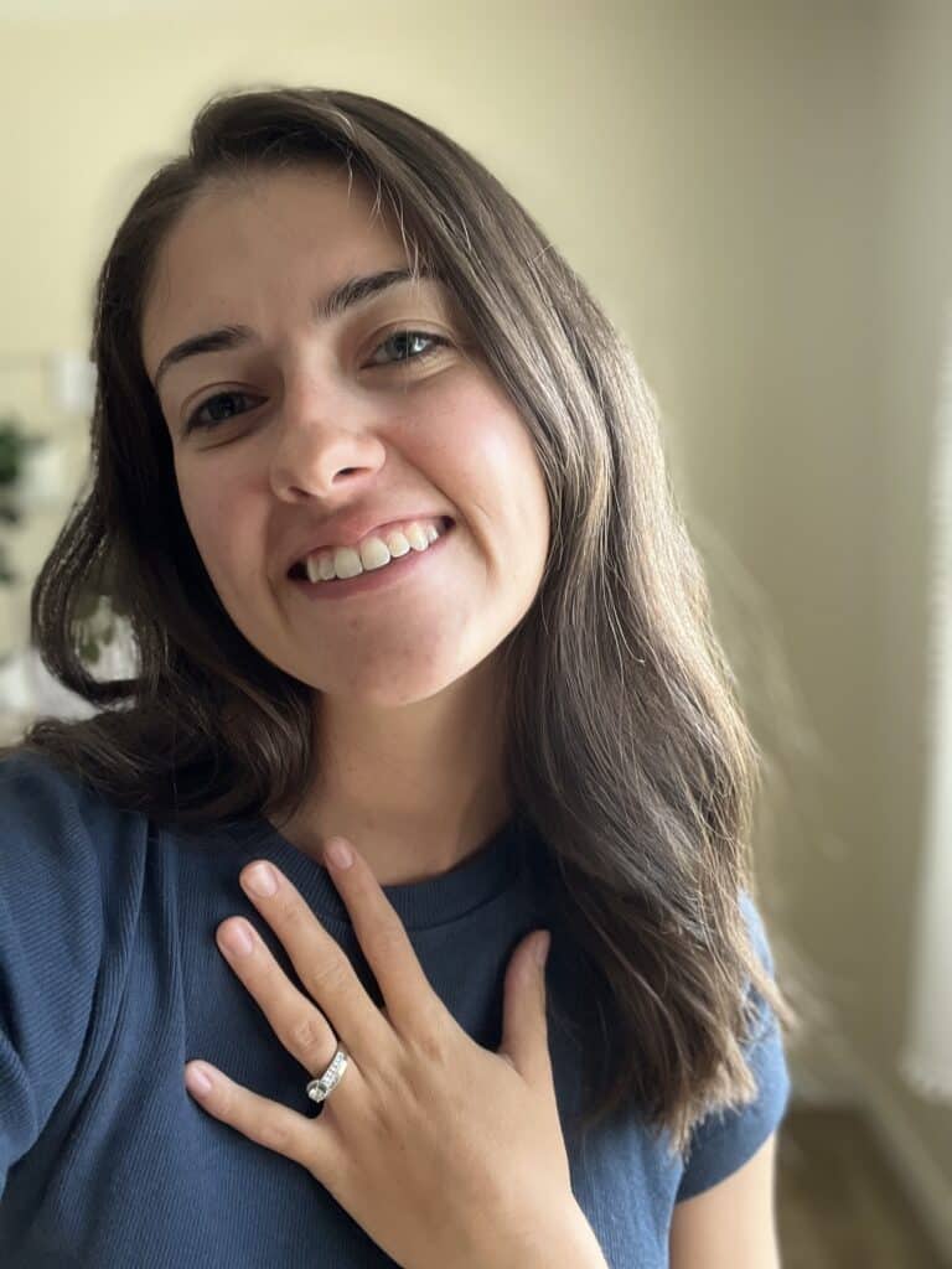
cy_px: 634
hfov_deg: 46.8
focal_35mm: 30
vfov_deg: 60.0
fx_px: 1100
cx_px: 476
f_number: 2.2
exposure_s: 1/60
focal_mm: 2.71
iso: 125
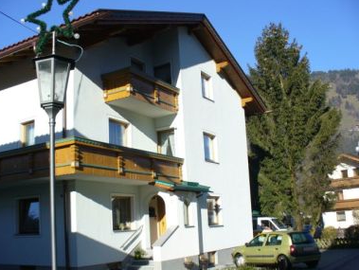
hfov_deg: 47.8
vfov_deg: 36.9
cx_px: 177
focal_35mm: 39
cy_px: 139
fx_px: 405
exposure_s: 1/200
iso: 80
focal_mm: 6.1
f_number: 5.6
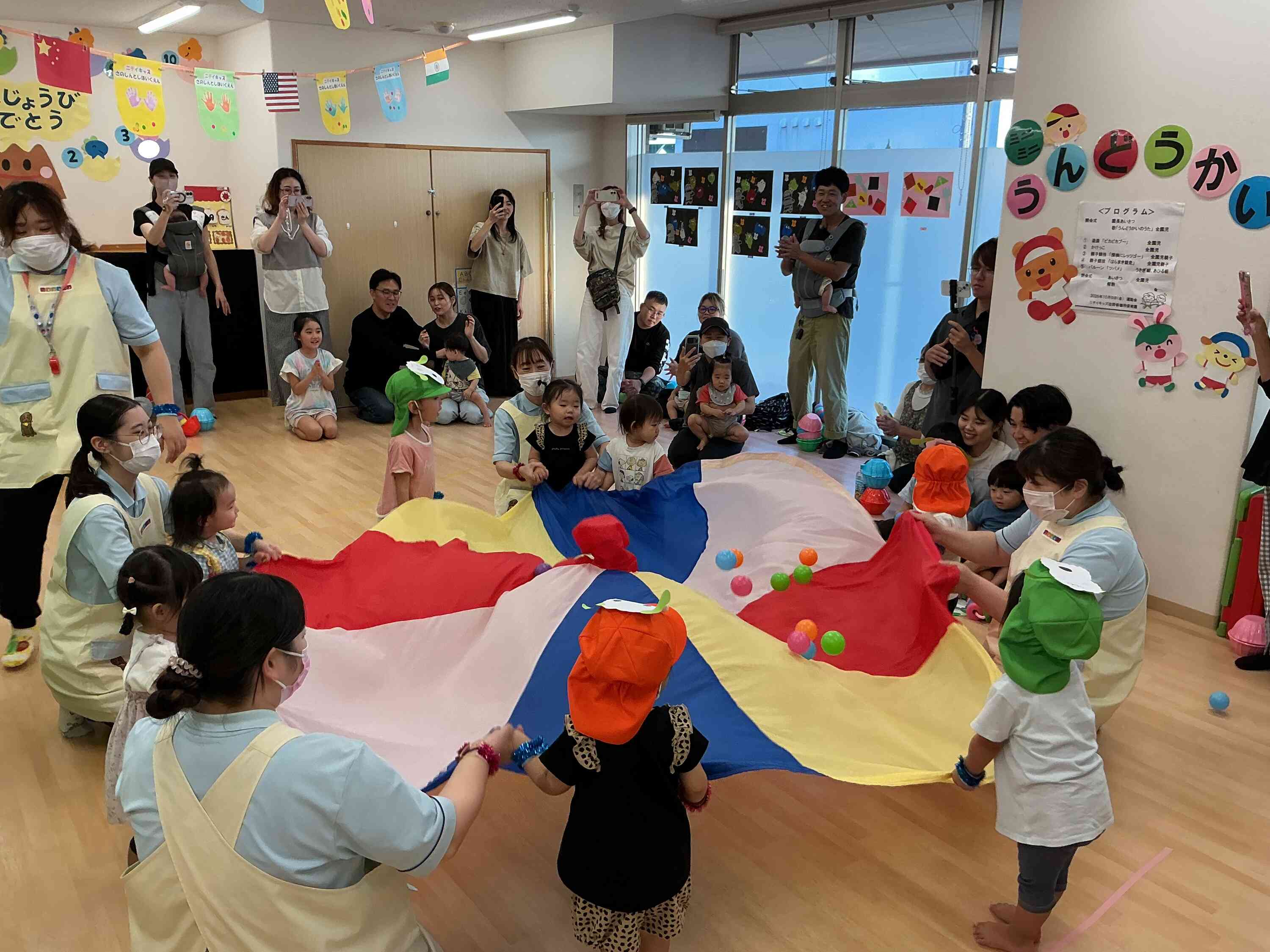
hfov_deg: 61.7
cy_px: 476
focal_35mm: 29
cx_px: 635
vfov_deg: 48.2
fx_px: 1064
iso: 40
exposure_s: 1/120
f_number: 1.8
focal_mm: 3
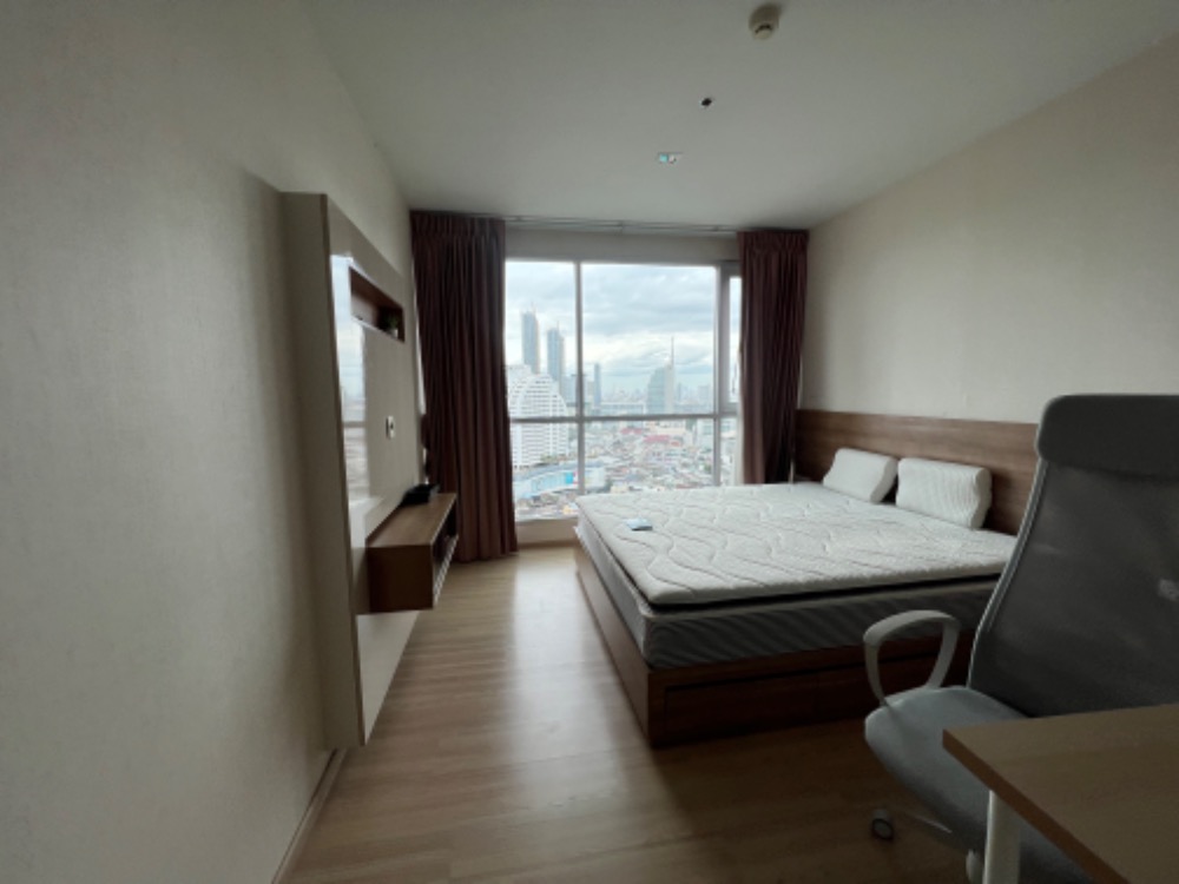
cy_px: 442
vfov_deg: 89.9
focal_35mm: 13
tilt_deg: -5.7
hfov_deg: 106.2
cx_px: 590
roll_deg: +0.0
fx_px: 443
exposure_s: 1/345
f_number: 1.8
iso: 32
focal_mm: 1.57
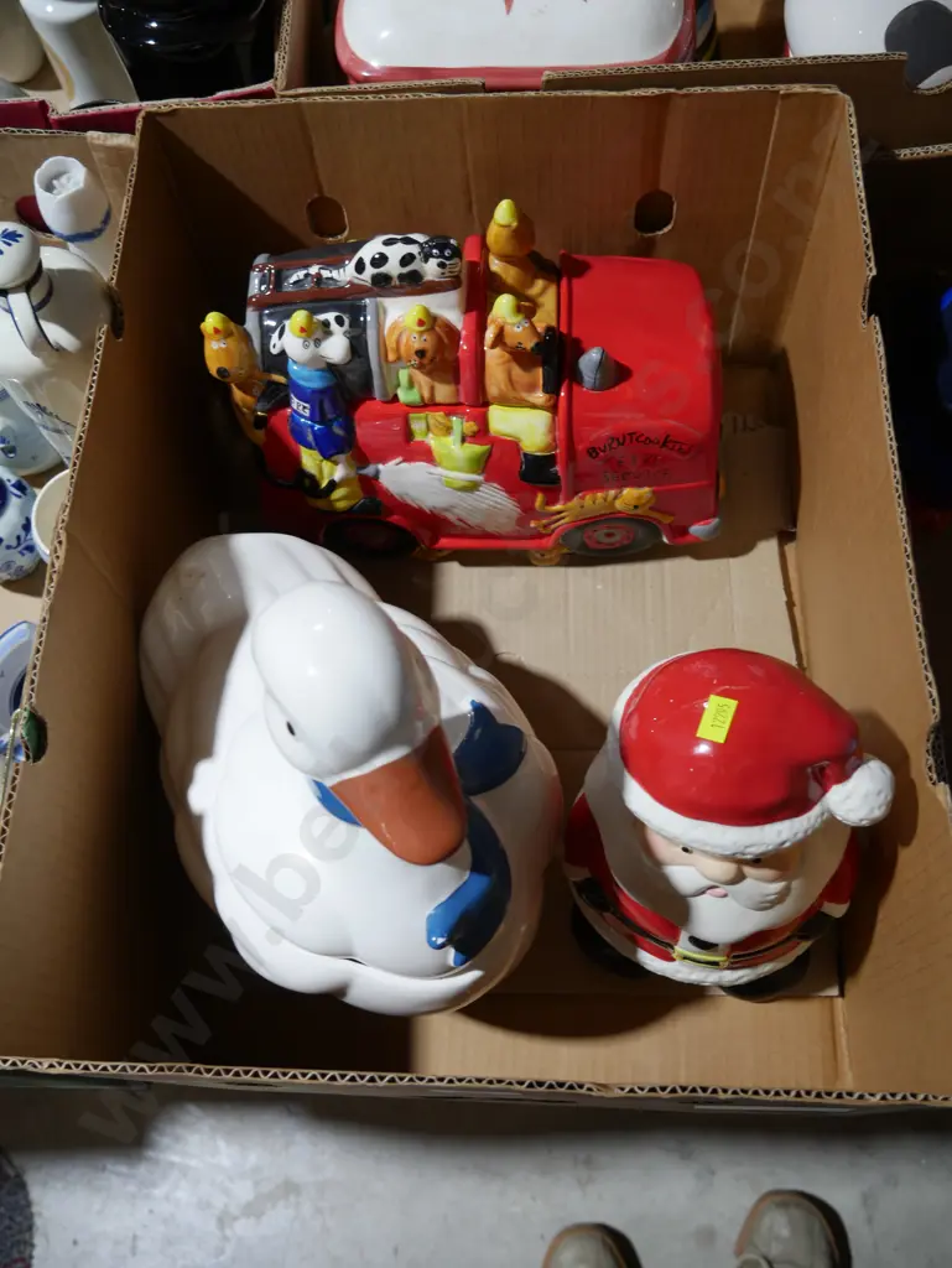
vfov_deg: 59.9
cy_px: 634
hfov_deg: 46.8
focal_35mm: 30
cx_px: 476
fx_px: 1099
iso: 250
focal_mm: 15
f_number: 3.6
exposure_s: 1/60
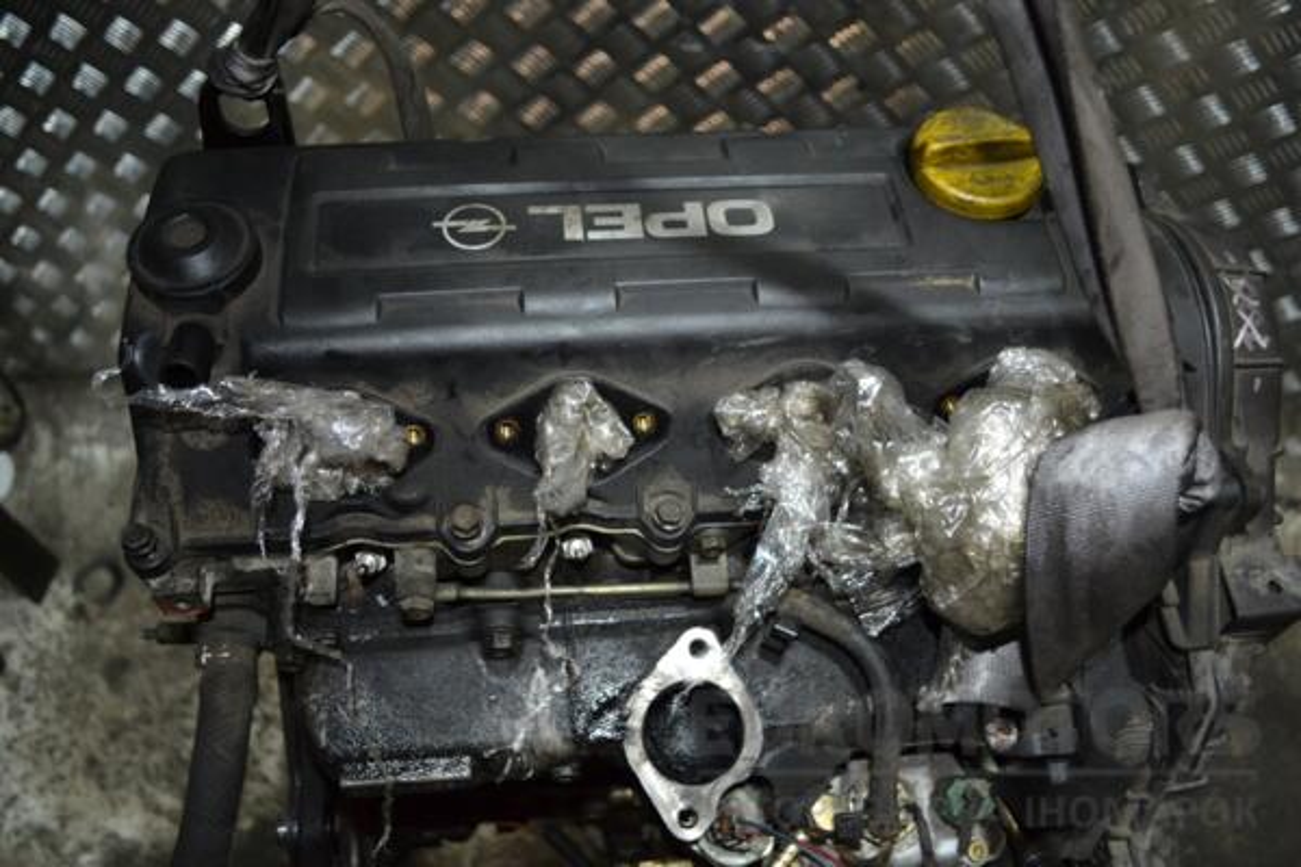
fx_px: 1192
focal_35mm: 33
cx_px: 650
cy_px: 434
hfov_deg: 57.2
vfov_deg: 40.0
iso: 640
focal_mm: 22
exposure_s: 1/60
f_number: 3.8
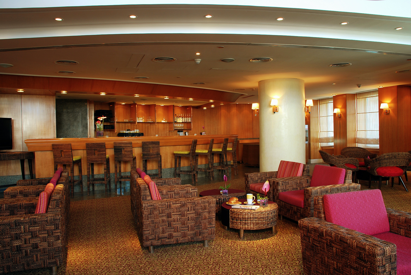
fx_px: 343
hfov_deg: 61.9
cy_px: 138
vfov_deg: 43.7
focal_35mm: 30
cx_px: 206
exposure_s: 1/1.6
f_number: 10
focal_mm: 20
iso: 100
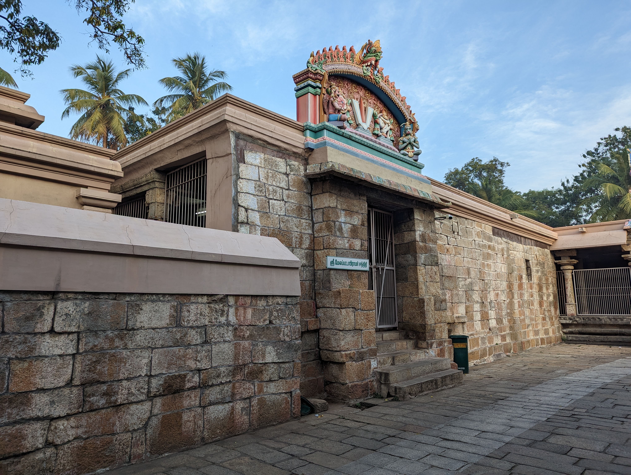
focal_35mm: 24
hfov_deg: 71.5
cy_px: 238
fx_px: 438
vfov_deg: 56.9
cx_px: 316
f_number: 1.85
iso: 44
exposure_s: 1/278
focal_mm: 6.81
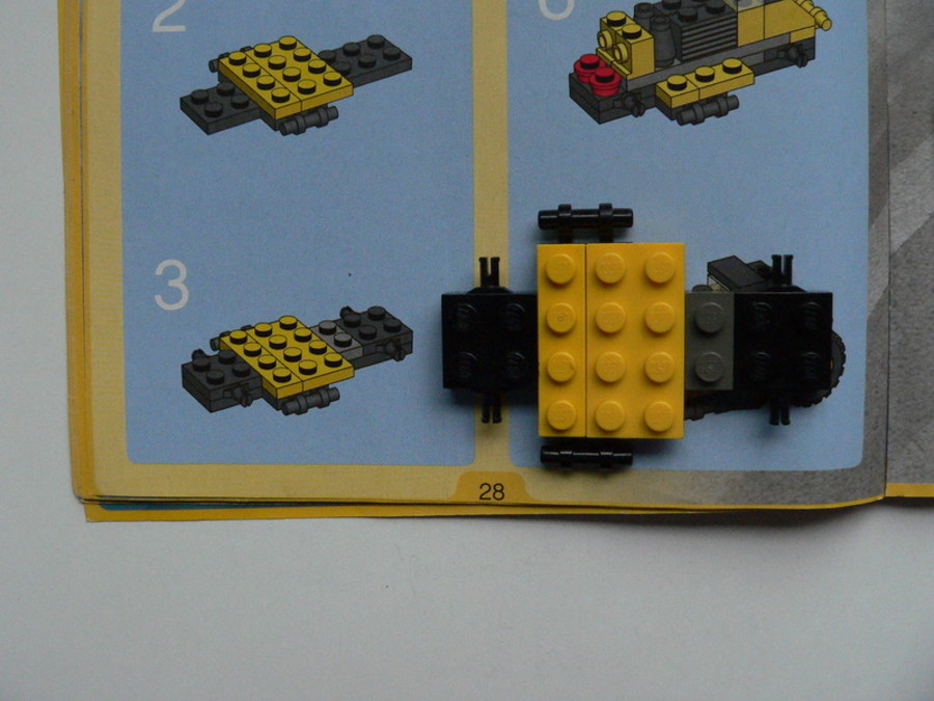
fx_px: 971
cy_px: 350
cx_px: 467
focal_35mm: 36
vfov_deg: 39.7
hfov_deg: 51.4
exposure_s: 1/125
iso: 400
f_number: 4
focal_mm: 6
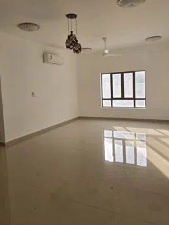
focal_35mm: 27
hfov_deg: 51.4
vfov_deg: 65.2
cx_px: 82
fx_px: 176
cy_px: 102
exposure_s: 1/508
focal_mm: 5.4
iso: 80
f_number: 1.8
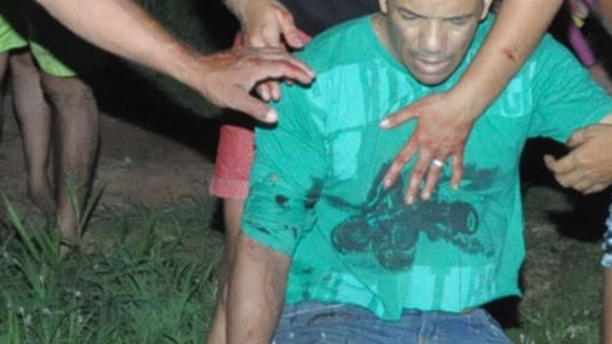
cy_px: 206
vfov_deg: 10.1
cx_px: 200
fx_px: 1947
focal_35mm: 120
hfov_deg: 17.8
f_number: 8
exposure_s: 1/200
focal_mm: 18
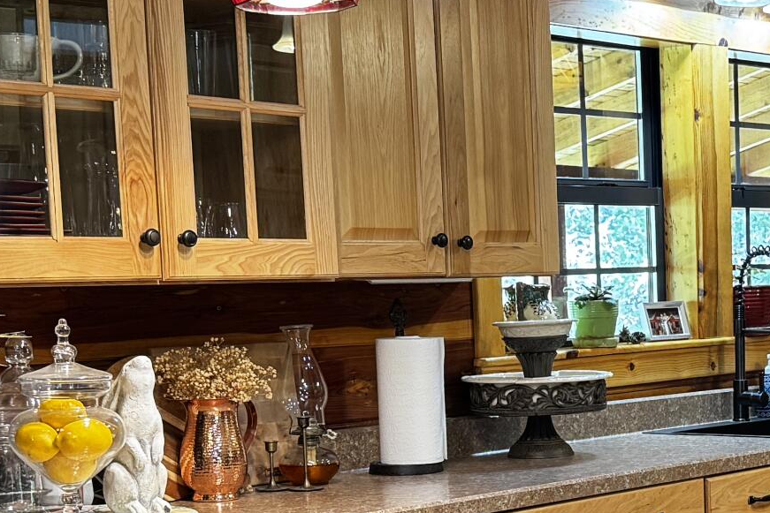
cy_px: 464
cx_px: 763
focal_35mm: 86
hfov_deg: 22.7
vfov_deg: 15.7
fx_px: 1840
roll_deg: +1.2
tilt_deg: -6.6
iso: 250
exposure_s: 1/60
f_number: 1.78
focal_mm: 6.76
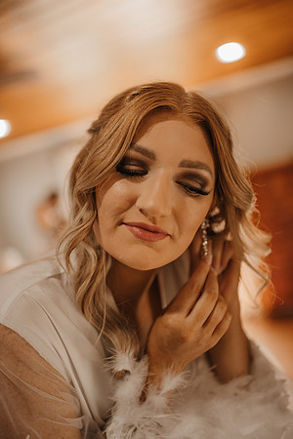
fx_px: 427
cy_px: 220
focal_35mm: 35
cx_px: 146
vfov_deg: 54.4
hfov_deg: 37.9
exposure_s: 1/200
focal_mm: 35
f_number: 1.4
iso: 400
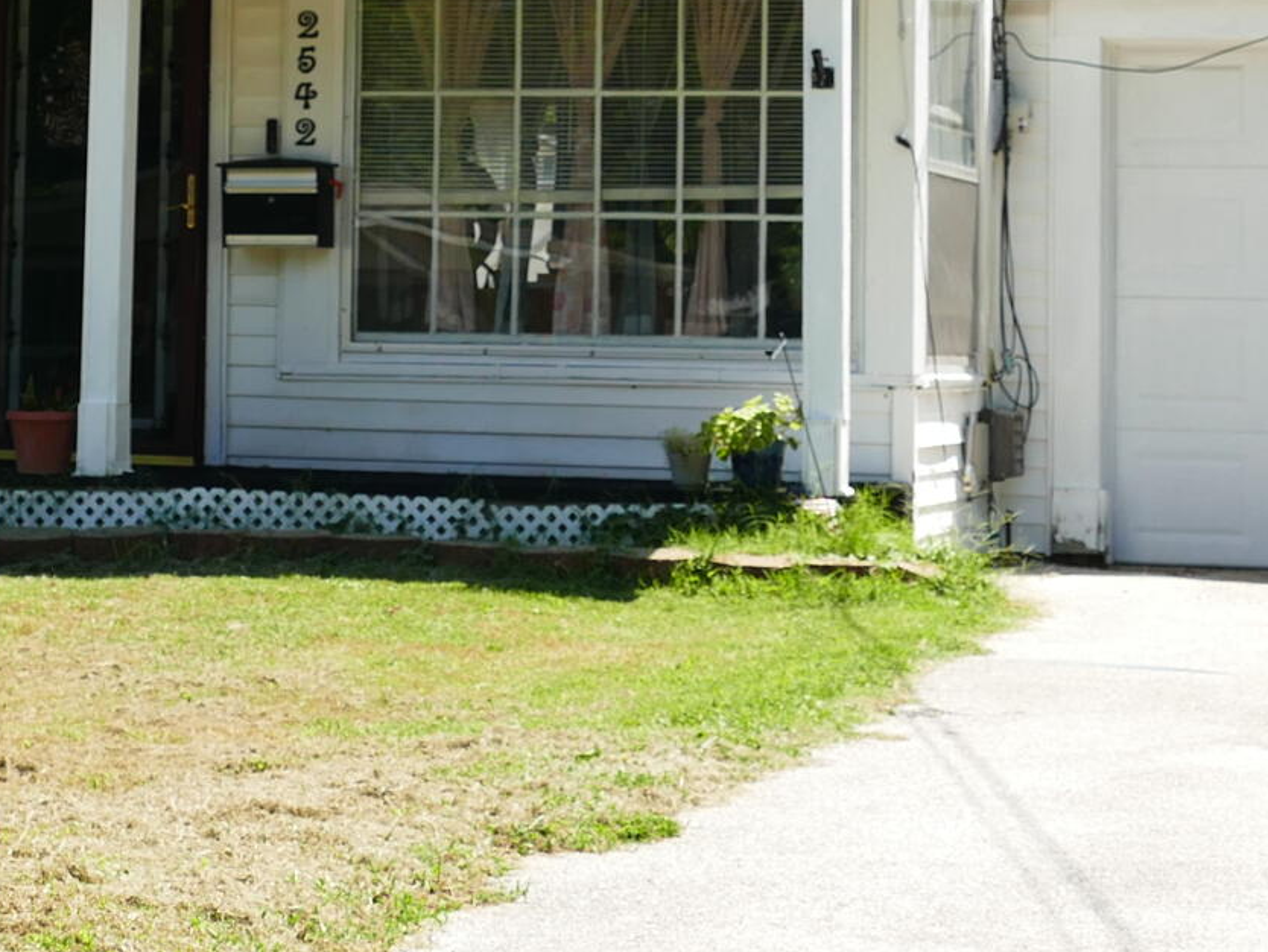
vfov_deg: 12.0
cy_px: -116
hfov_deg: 16.2
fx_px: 4434
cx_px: 293
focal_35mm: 121
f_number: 3.1
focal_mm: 12.64
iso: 125
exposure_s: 1/1000
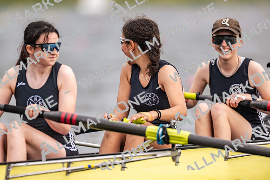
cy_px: 90
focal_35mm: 600
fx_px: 4501
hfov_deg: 3.4
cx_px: 135
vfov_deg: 2.3
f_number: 4
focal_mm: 600
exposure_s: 1/2500
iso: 720
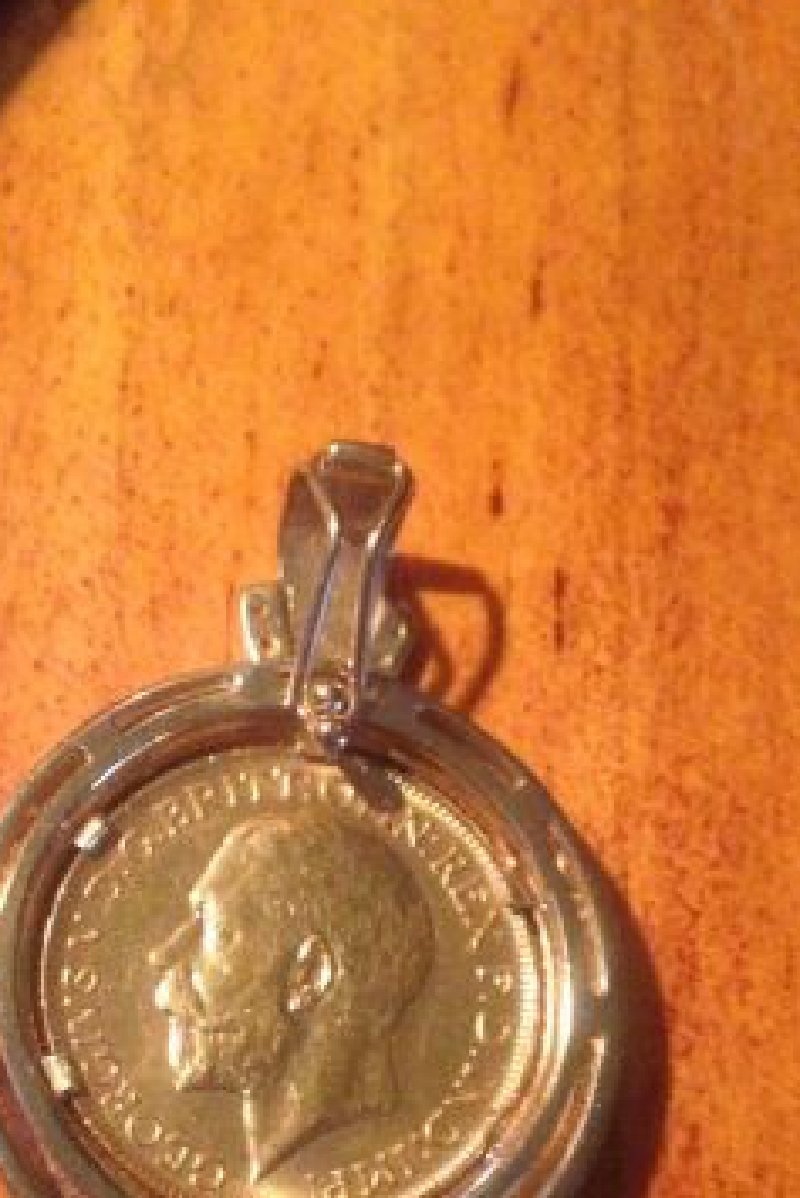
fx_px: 1931
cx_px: 280
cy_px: 969
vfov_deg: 33.4
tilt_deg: -76.4
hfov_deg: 23.3
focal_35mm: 58
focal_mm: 4.12
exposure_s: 1/15
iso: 640
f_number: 2.4
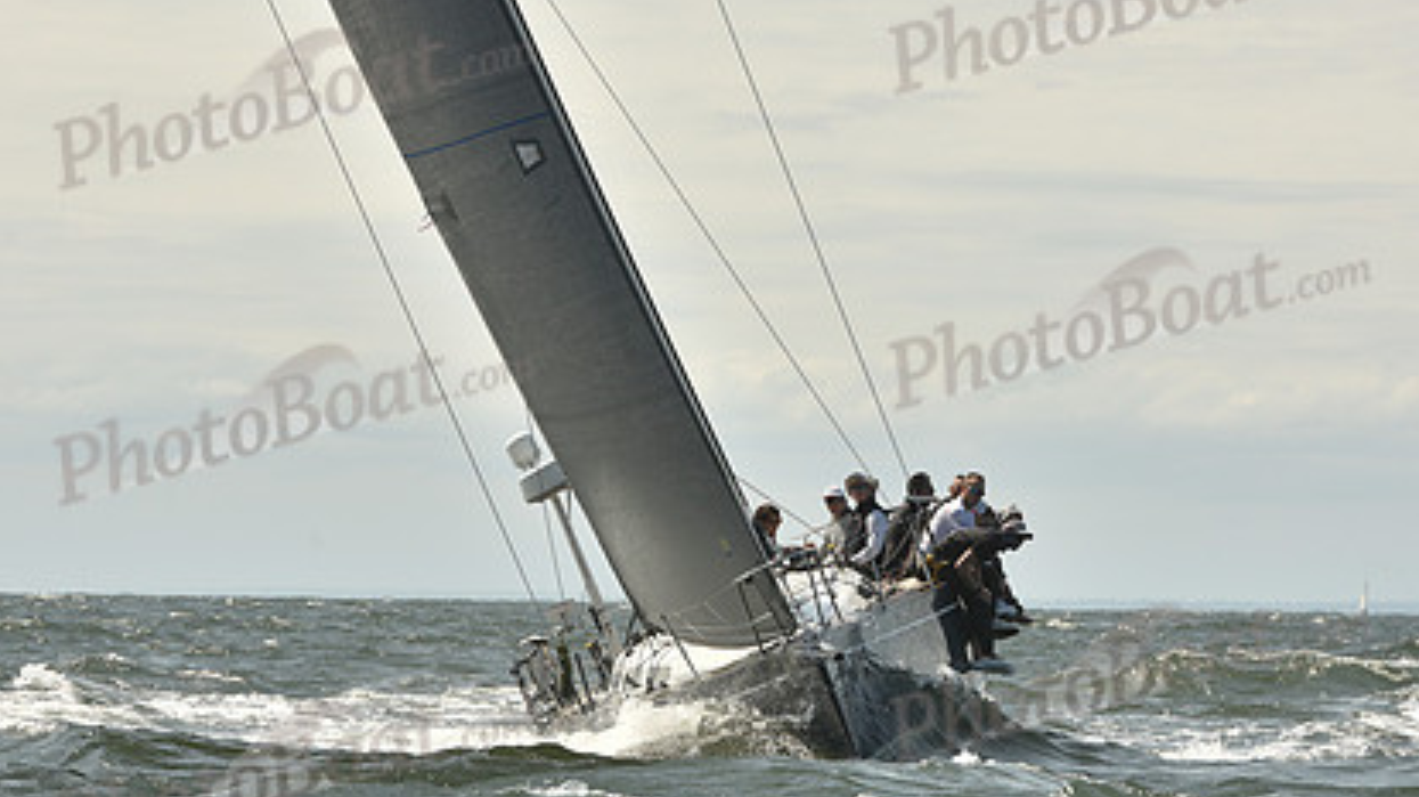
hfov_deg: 7.4
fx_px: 11020
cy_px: 546
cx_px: 715
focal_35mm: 293
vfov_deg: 4.1
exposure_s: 1/800
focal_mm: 200
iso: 250
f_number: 9
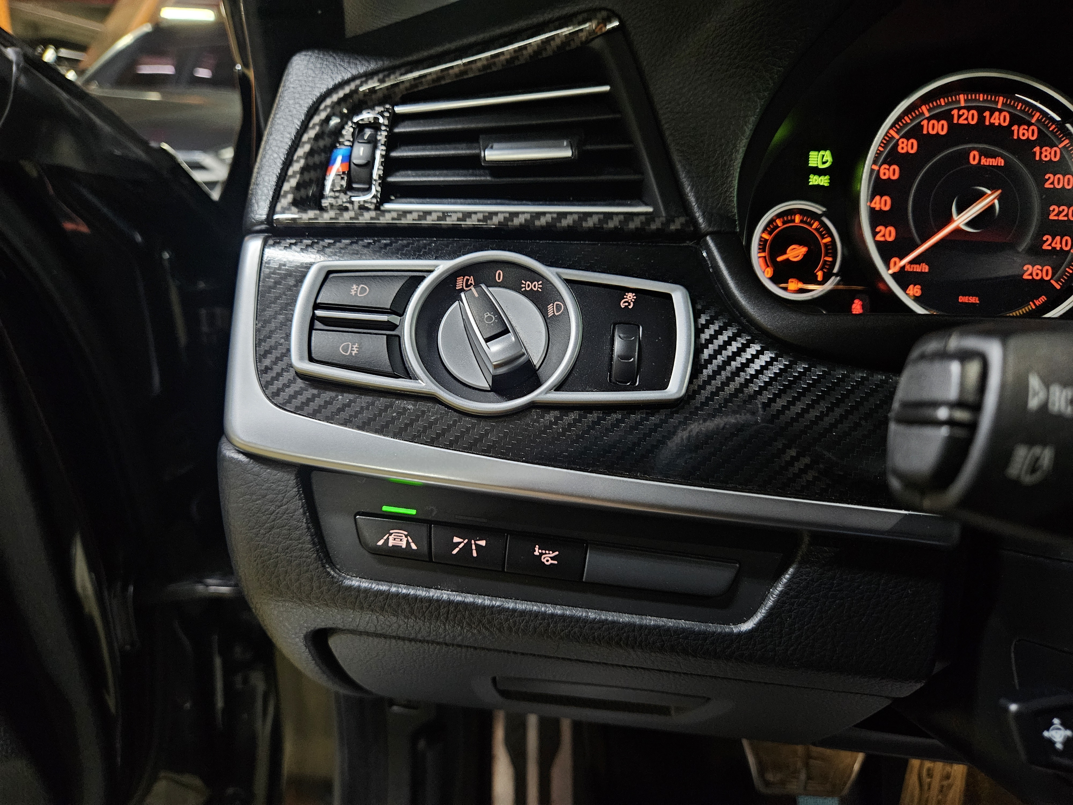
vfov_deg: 58.9
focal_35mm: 23
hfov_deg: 73.9
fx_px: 713
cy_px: 402
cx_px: 536
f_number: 1.8
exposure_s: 1/30
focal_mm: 5.4
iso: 500
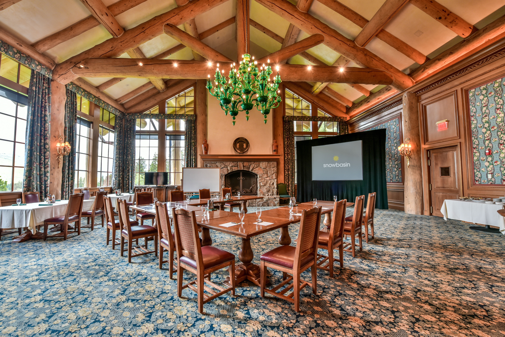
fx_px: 196
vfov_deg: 81.3
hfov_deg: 104.2
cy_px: 168
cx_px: 252
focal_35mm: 14
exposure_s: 1/15
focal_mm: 14
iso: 400
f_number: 9
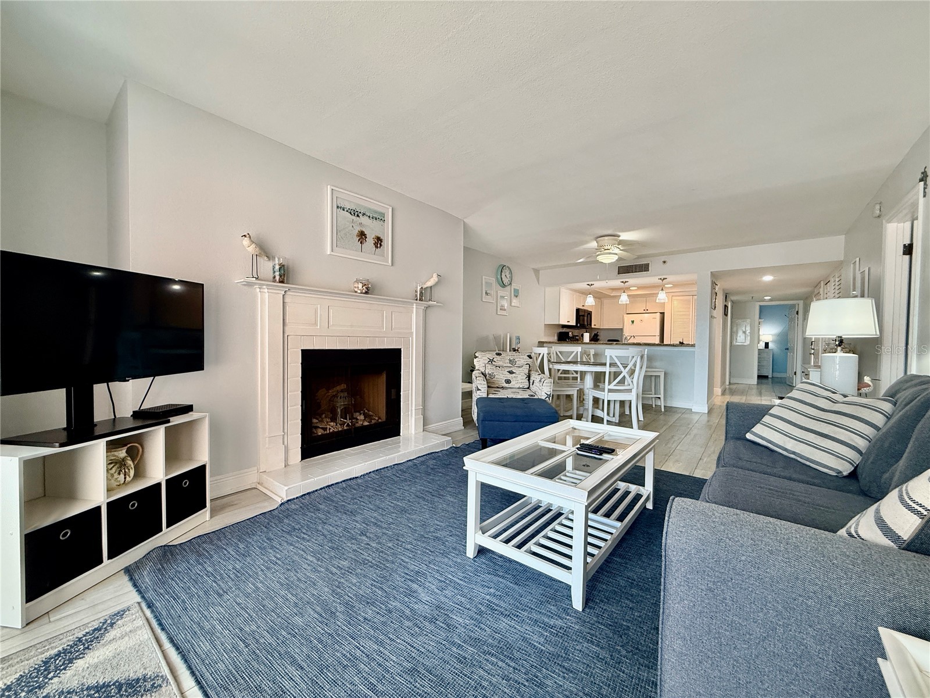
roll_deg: -0.6
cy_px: 349
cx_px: 465
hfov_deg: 102.1
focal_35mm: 14
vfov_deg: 85.7
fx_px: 376
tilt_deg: -0.7
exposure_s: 1/120
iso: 160
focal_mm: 2.22
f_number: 2.2
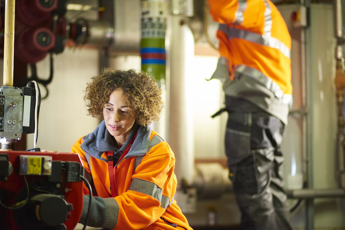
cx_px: 172
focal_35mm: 85
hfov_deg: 23.9
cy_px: 115
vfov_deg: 16.1
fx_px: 815
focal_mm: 85
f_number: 2
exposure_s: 1/100
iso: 800
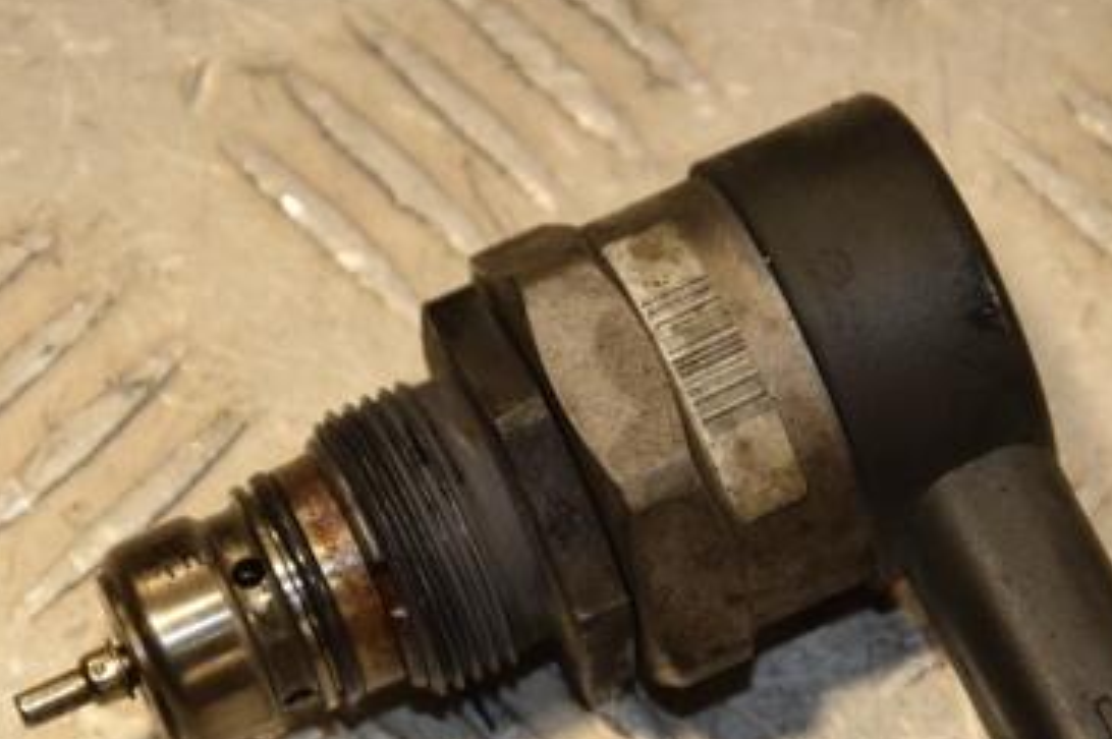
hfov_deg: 7.9
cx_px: 648
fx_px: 8018
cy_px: 492
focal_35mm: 260
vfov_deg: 5.3
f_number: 7.1
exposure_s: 1/200
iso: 800
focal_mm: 105
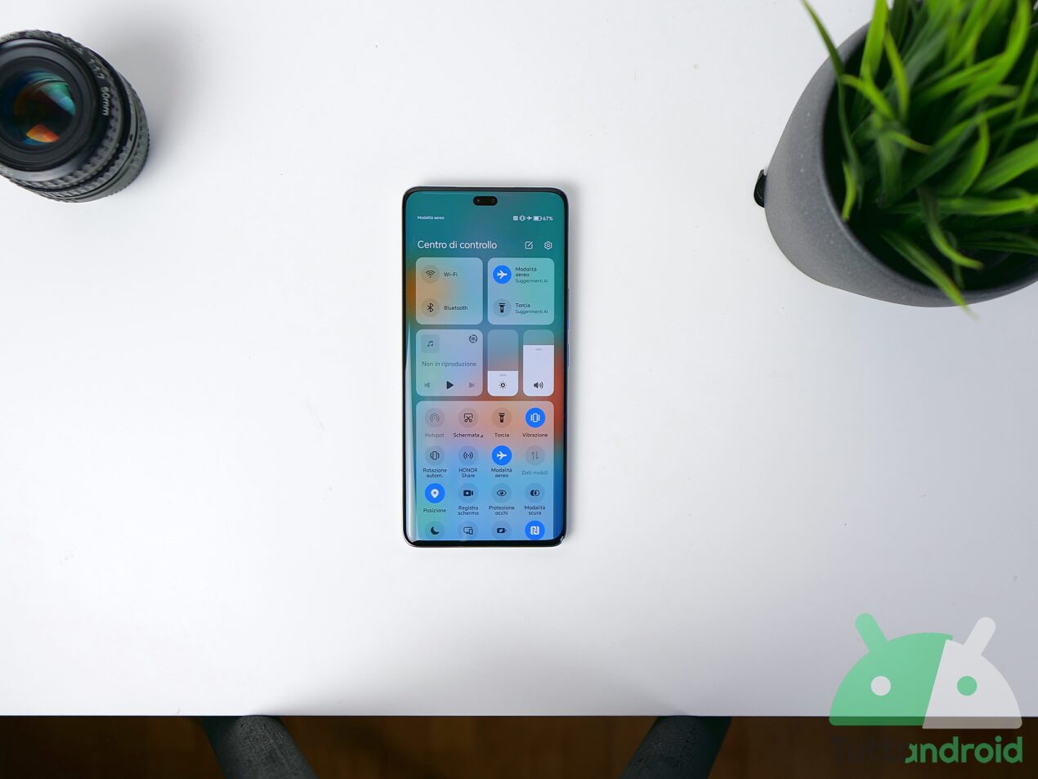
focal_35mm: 32
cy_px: 390
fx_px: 960
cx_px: 519
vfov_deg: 44.2
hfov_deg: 56.8
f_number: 2.2
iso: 200
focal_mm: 16
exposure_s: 1/100
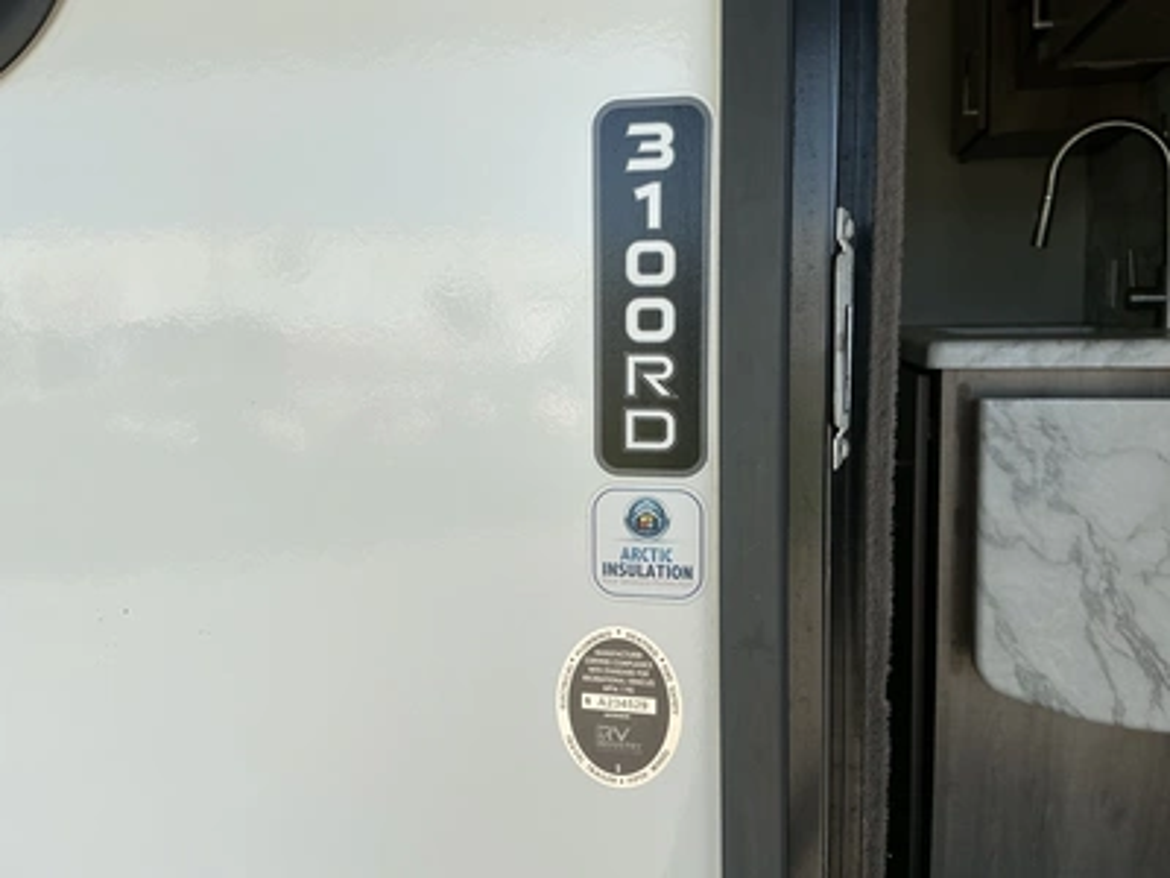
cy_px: 439
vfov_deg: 49.7
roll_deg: +0.3
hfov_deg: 63.4
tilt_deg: -6.8
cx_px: 585
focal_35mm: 28
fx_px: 946
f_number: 1.8
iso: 25
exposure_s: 1/509
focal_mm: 3
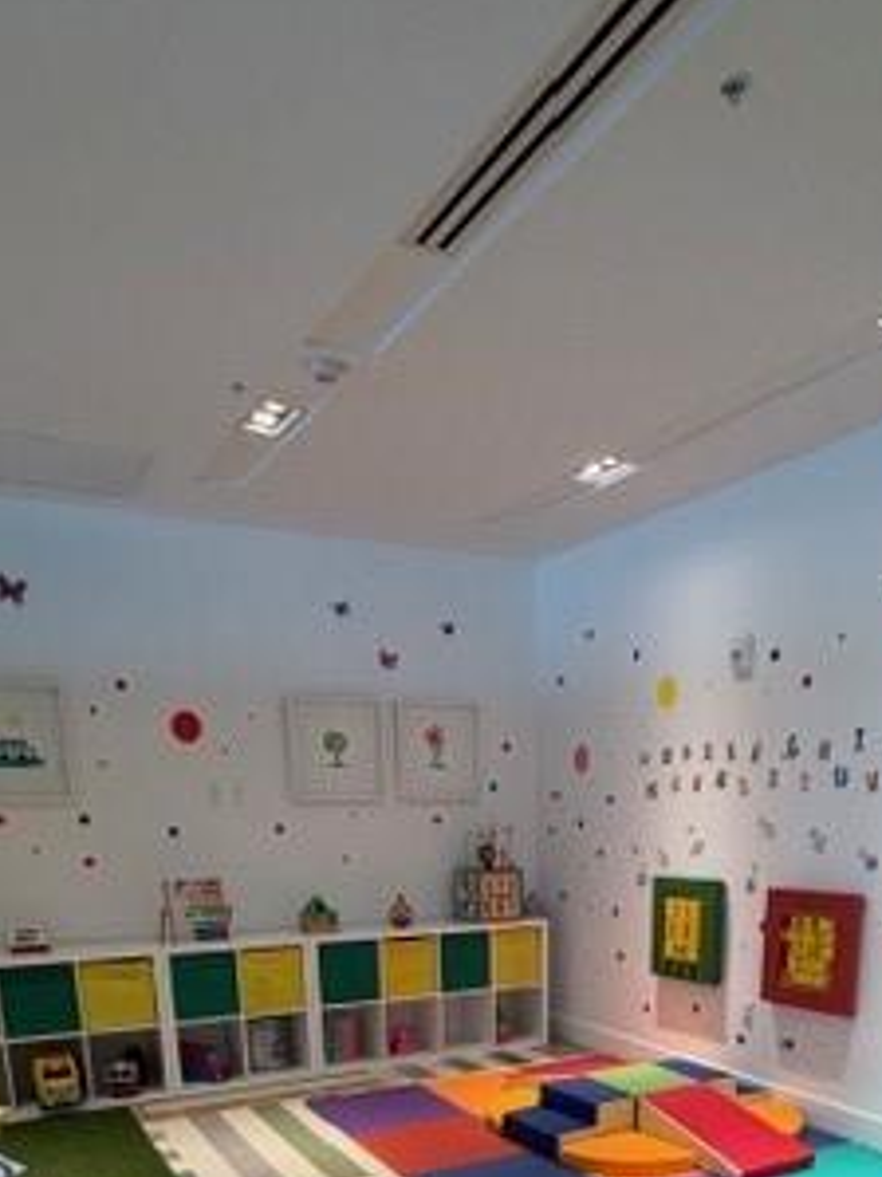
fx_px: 1020
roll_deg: +1.0
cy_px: 1106
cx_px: 500
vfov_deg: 51.3
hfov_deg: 46.6
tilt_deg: -15.2
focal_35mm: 30
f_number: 2.2
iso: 200
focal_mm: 2.22
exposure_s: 1/120
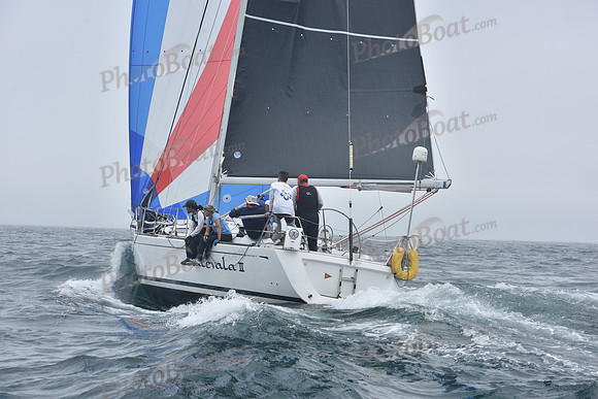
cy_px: 200
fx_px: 1163
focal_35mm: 70
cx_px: 299
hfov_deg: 28.8
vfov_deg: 19.5
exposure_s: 1/800
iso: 250
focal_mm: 70
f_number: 9
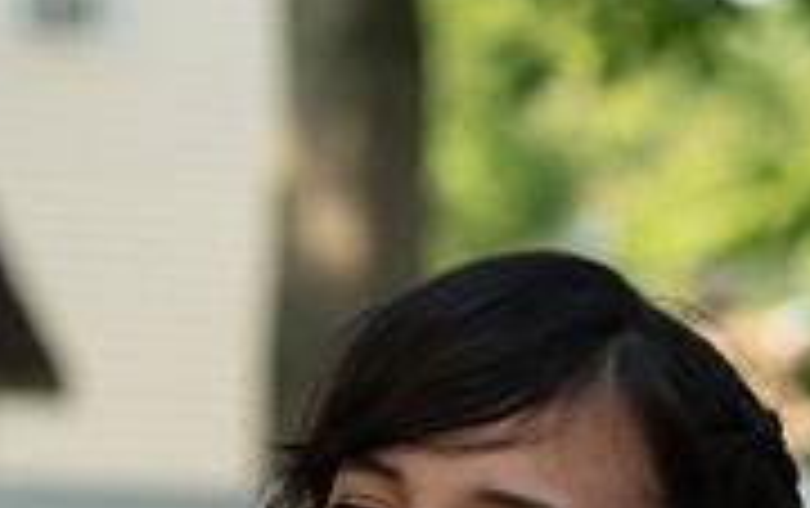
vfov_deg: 4.2
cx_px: 796
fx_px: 6896
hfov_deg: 6.7
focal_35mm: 312
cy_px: 820
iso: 100
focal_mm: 95
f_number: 4
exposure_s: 1/200
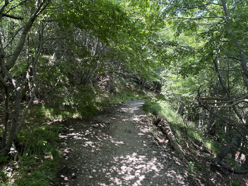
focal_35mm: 24
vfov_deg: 56.8
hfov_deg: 71.6
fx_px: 172
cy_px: 93
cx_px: 124
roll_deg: +1.6
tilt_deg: +4.2
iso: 80
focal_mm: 6.76
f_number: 1.78
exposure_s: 1/121
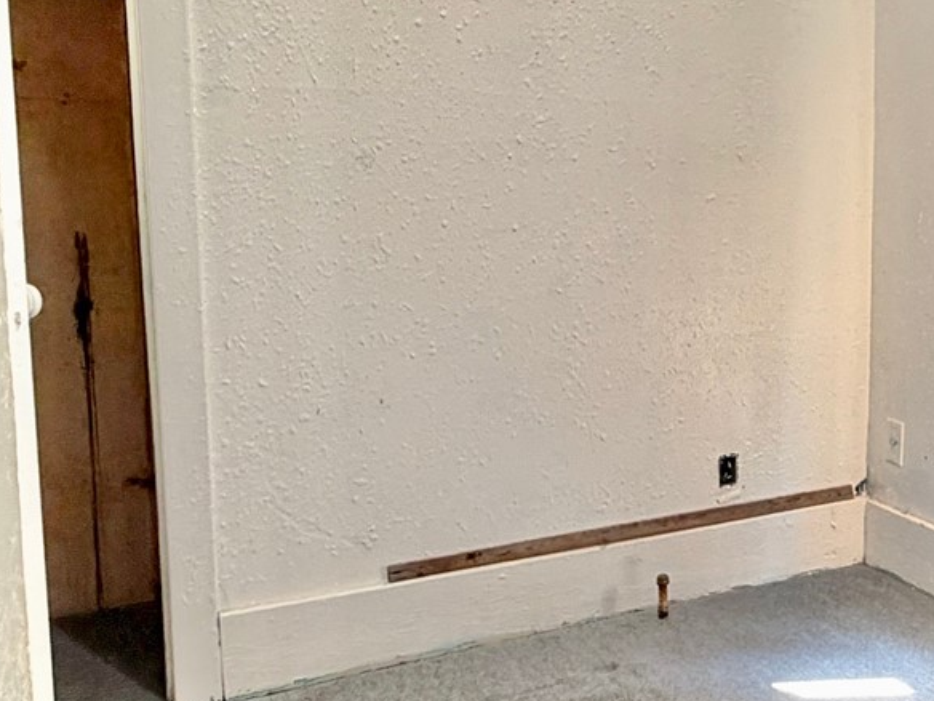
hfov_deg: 38.8
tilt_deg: -6.0
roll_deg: +1.5
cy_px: 301
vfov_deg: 31.5
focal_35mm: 46
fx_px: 1241
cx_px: 811
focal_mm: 2.22
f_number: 2.2
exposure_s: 1/60
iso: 250
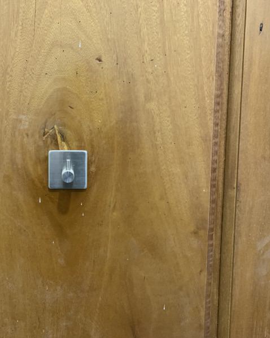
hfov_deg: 42.2
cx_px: 72
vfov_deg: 52.8
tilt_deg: -5.4
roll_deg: -0.3
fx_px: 339
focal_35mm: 34
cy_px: 169
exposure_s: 1/33
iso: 400
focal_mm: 4.25
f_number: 1.8
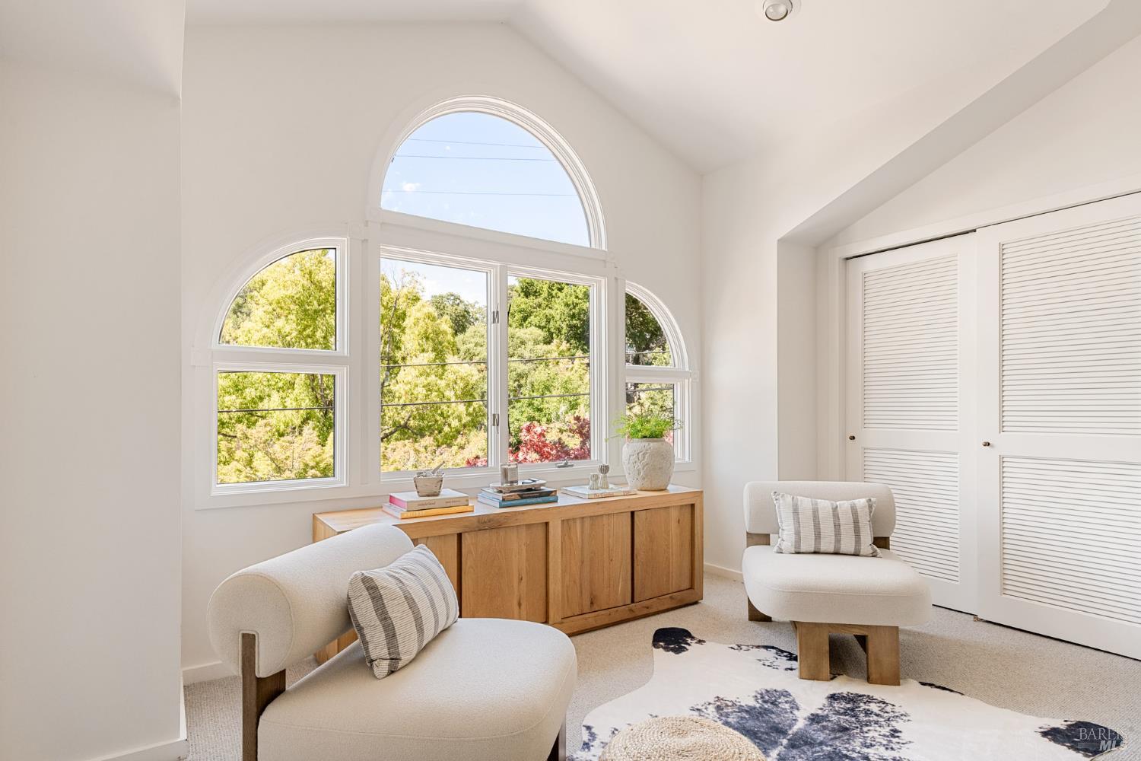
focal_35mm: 19
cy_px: 380
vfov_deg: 64.6
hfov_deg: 86.9
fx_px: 602
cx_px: 570
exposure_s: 1/40
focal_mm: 19
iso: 800
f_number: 9
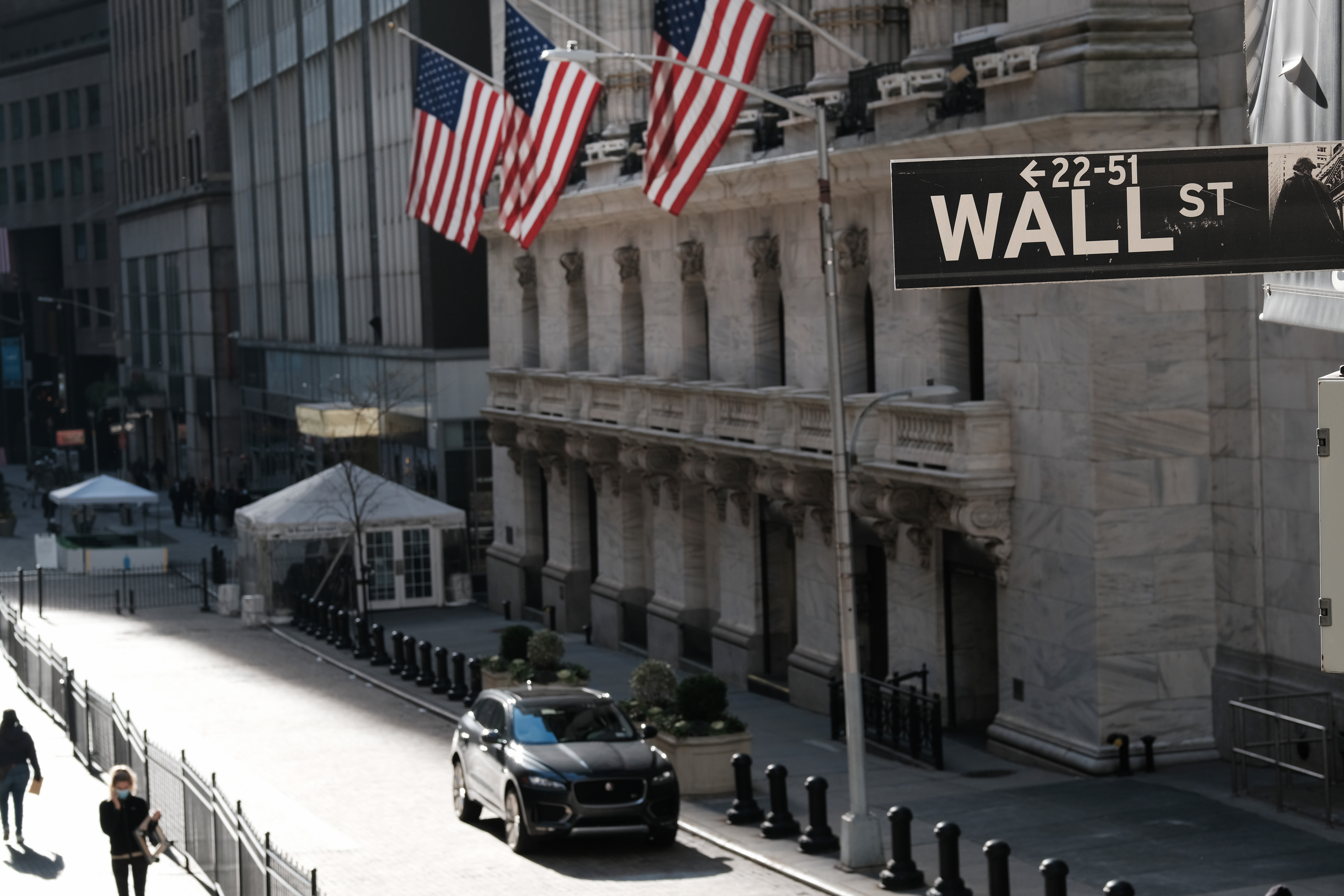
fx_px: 2800
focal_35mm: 75
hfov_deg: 27.0
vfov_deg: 18.2
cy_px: 448
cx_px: 672
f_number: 5.6
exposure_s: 1/200
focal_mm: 50
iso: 160
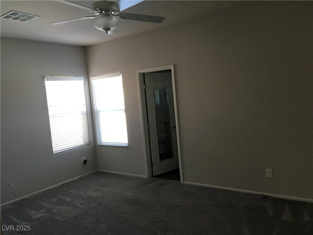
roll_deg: +4.9
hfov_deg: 61.7
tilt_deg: -3.9
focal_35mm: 29
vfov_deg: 48.2
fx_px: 262
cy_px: 118
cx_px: 156
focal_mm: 4.15
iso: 40
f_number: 2.2
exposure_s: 1/30
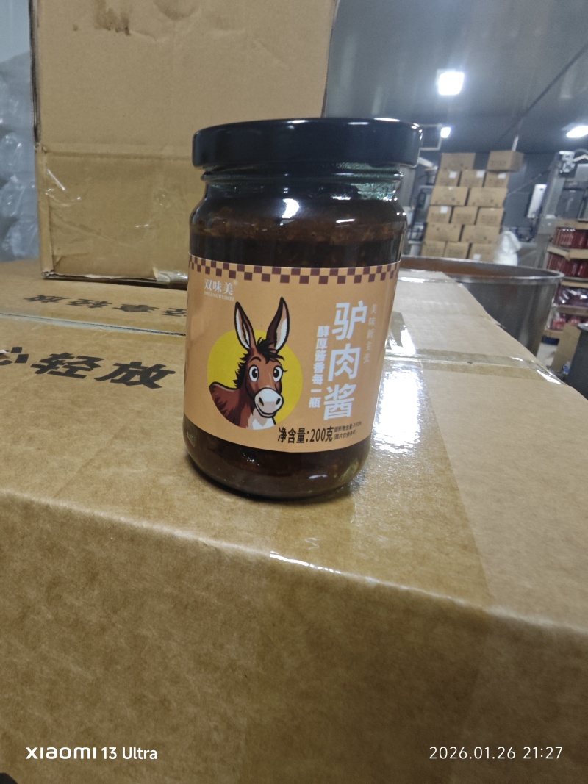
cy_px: 392
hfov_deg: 58.9
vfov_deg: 73.9
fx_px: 521
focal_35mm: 23
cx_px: 294
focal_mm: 2.03
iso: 320
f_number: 1.8
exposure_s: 1/33.3
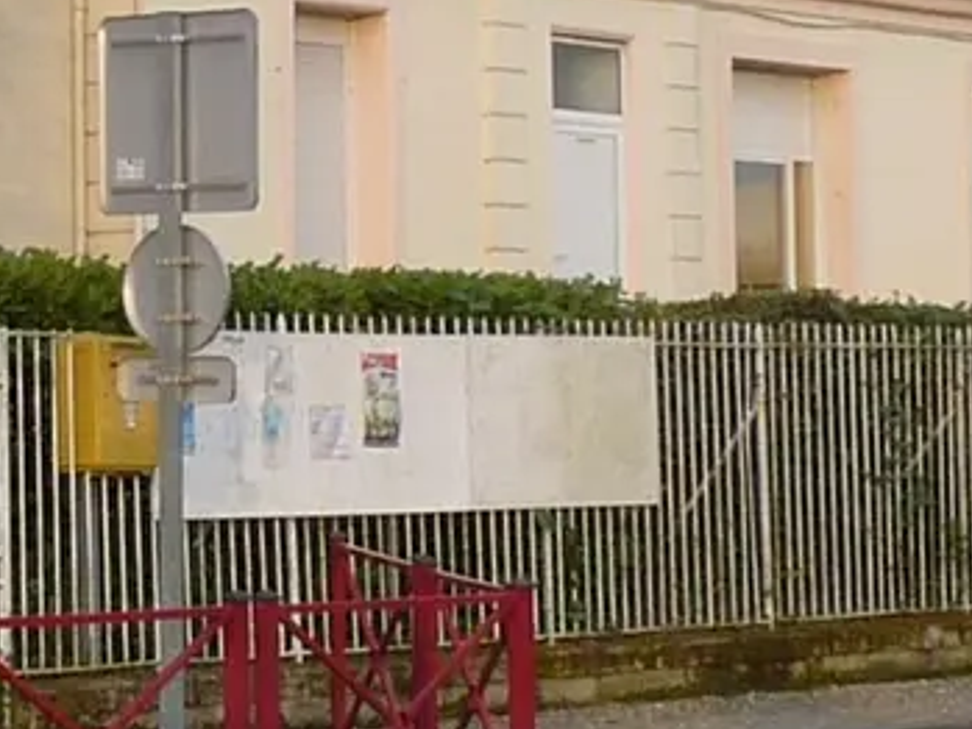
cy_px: 67
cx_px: -334
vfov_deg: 8.4
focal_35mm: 176
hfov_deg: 10.9
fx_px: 4944
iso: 100
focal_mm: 4.8
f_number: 4
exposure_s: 1/125
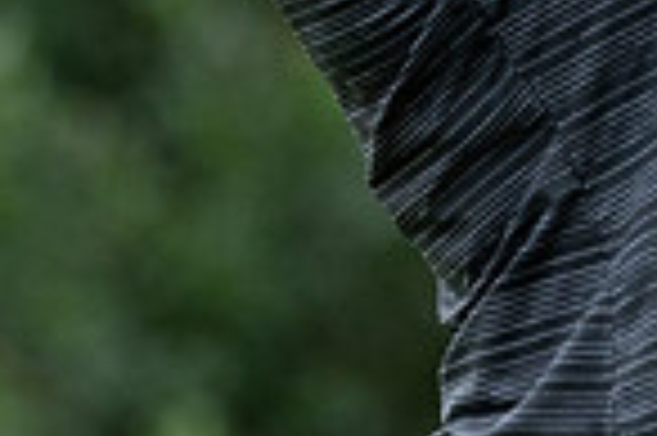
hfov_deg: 0.9
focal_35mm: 2385
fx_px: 43477
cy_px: -416
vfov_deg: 0.6
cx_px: 716
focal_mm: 400
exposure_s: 1/1250
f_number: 5.6
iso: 1000
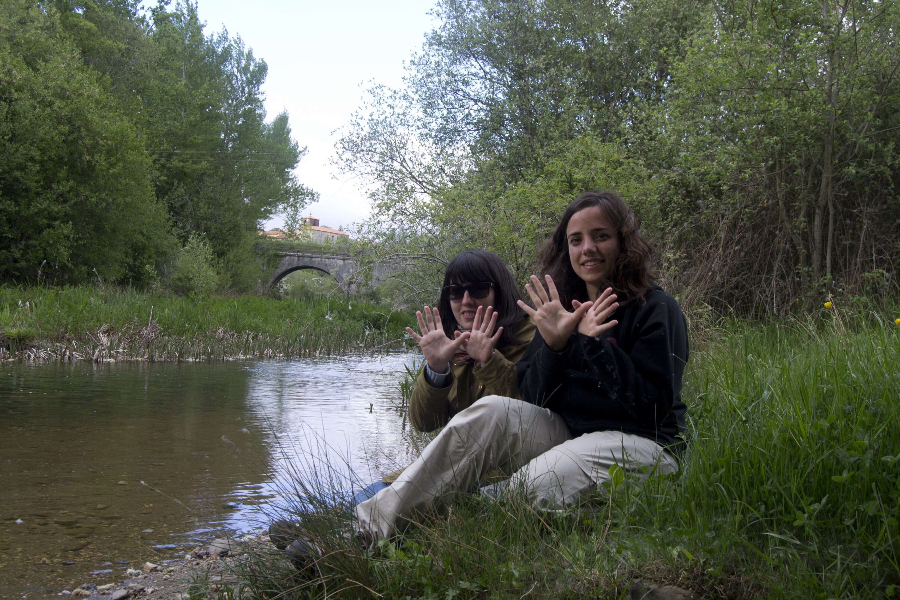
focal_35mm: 36
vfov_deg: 36.9
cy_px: 300
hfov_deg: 53.1
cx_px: 450
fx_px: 900
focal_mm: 24
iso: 400
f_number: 10
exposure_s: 1/160
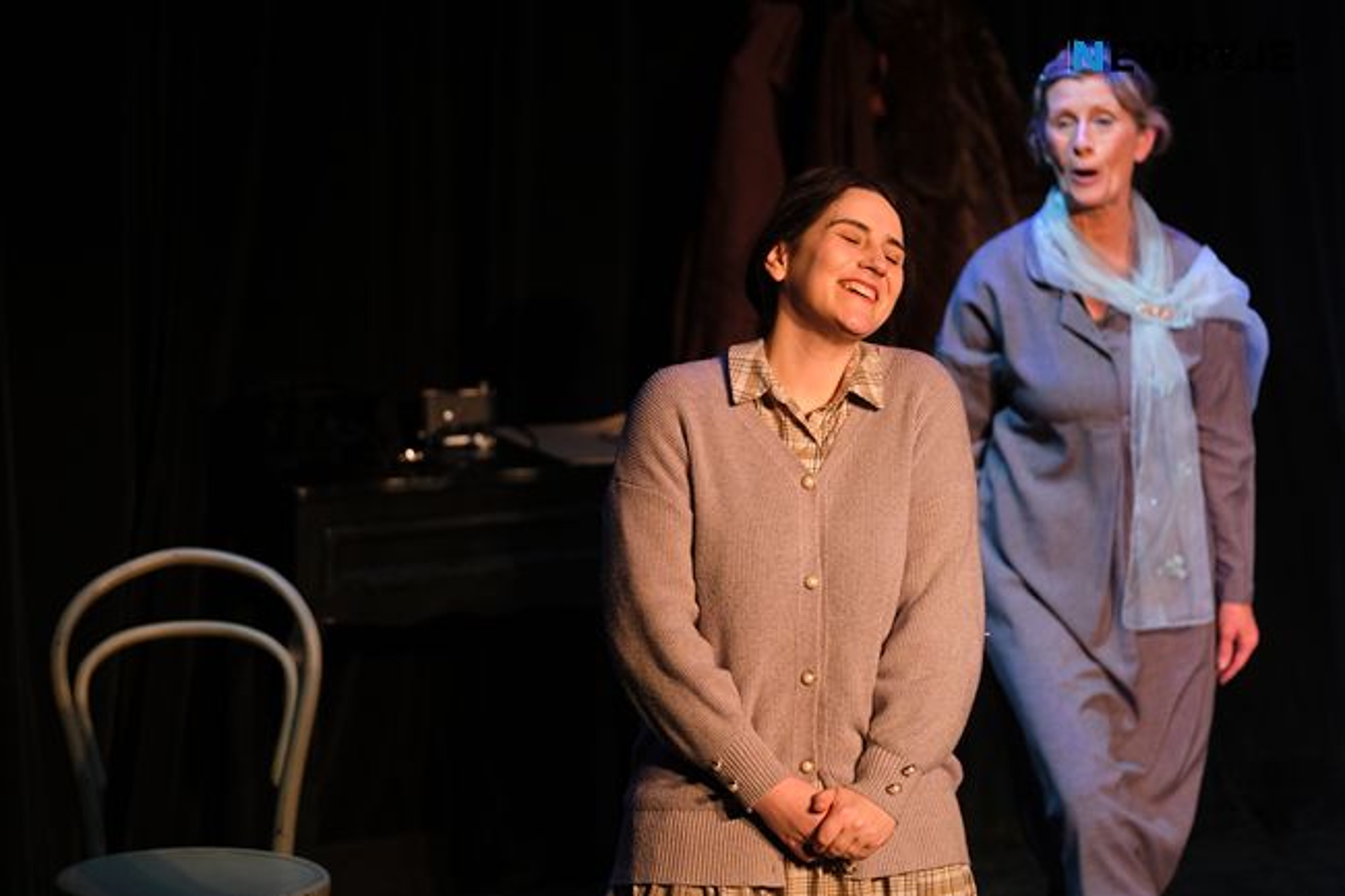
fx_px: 7843
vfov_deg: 6.5
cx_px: 672
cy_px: 448
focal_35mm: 210
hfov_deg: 9.8
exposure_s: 1/250
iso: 1000
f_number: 2.8
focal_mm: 140
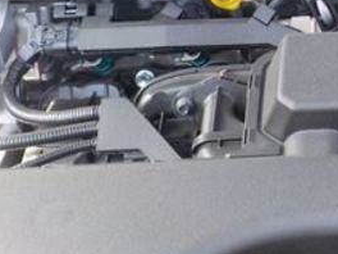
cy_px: -96
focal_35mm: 91
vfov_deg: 15.3
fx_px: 889
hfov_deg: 20.4
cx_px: 385
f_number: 3.3
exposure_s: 1/60
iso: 125
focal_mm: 4.1
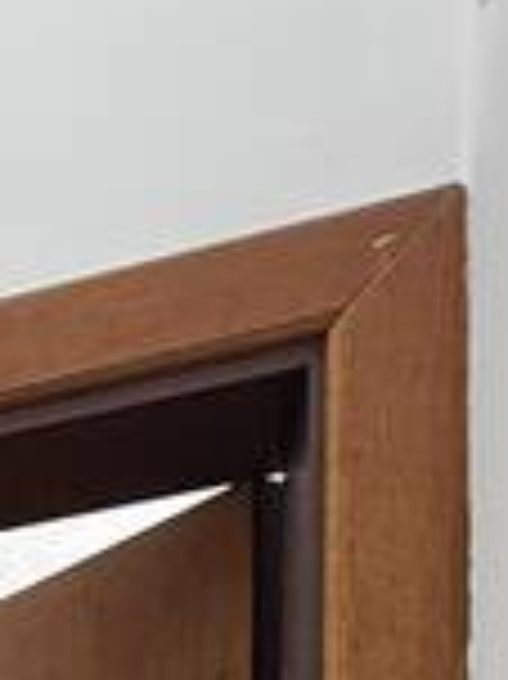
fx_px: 1959
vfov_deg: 14.5
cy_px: 1540
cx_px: -985
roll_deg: +0.4
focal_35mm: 100
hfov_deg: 10.6
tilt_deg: -1.8
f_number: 2.2
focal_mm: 2.22
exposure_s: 1/120
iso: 125
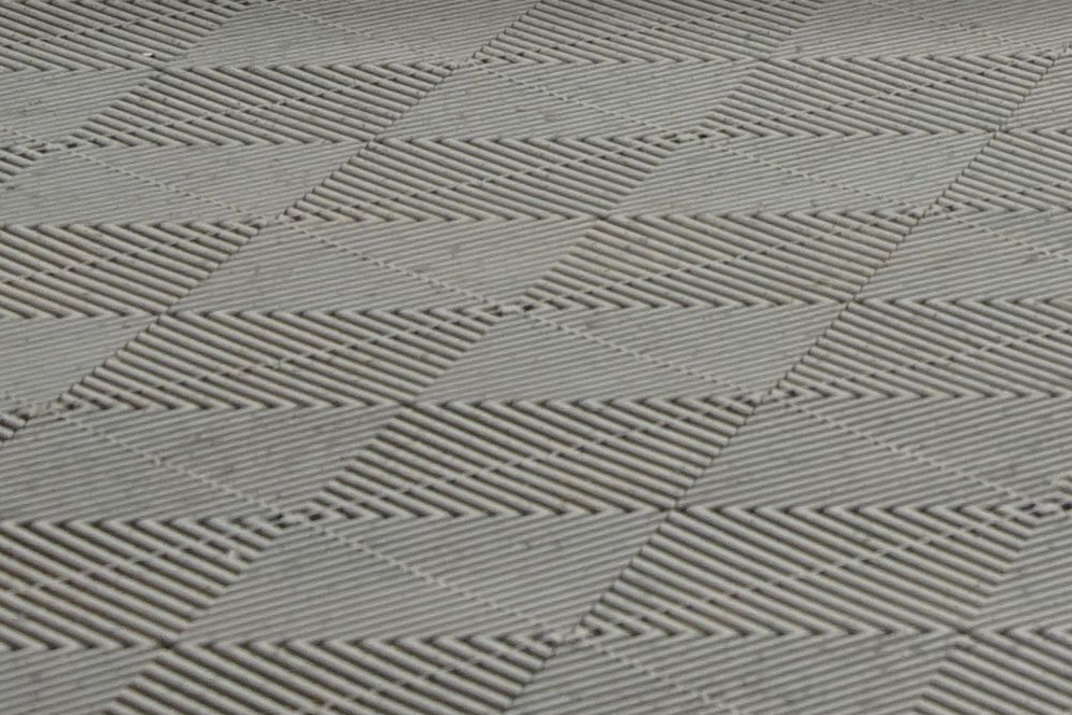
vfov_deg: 5.5
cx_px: 2660
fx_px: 7176
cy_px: -997
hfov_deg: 7.9
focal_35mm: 241
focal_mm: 40
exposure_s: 1/15
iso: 500
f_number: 5.6
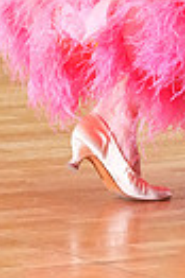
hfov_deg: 2.2
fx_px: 4892
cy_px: -259
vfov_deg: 3.2
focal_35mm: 633
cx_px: 326
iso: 4000
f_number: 5.6
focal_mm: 143
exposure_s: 1/200
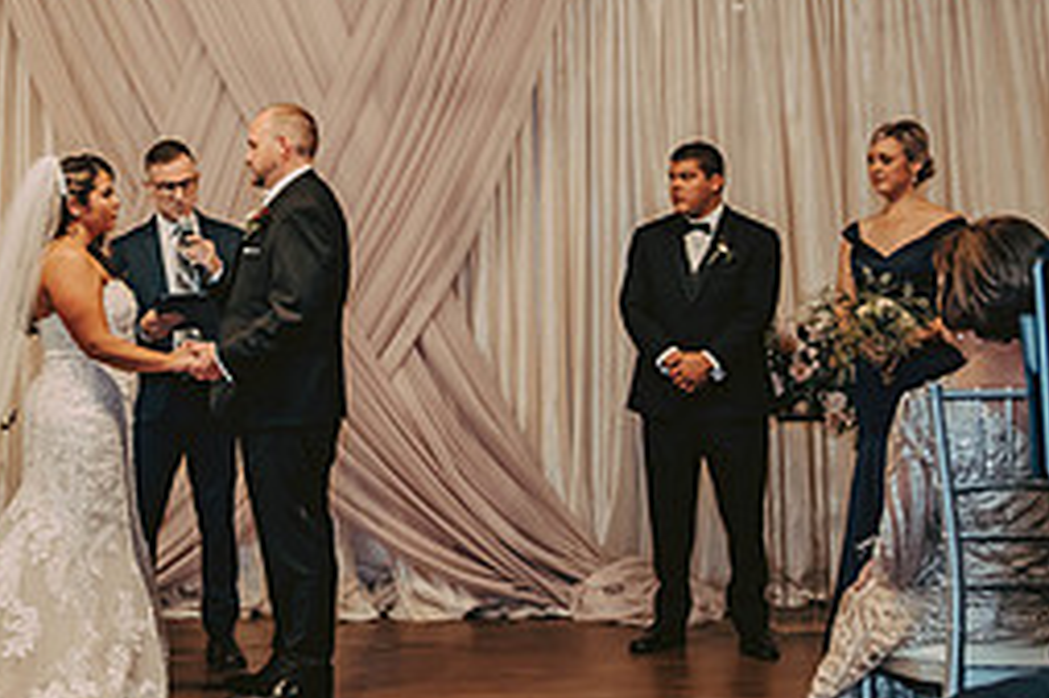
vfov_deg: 20.8
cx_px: 244
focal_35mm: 64
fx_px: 1864
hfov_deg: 30.8
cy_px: 76
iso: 1250
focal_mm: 28
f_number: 3.2
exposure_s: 1/80
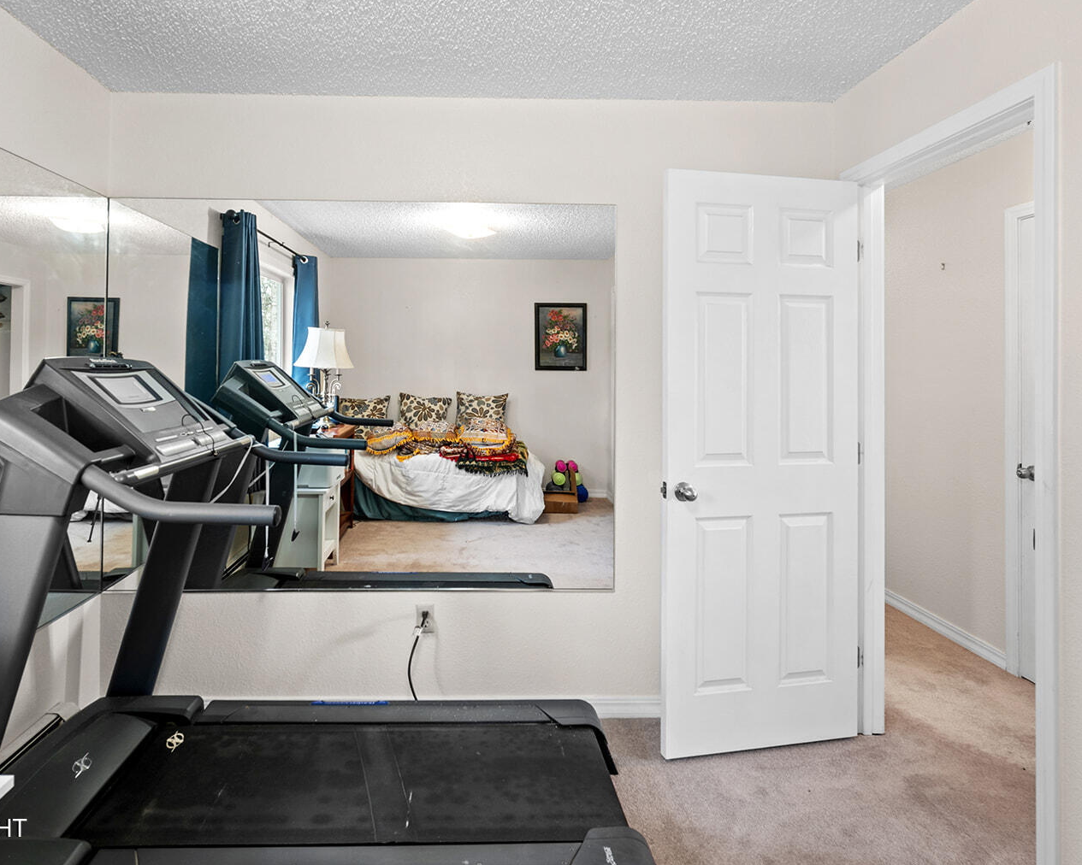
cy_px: 412
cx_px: 481
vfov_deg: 70.8
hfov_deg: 83.0
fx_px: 608
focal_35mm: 19
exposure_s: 1.6
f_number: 9
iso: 200
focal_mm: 16
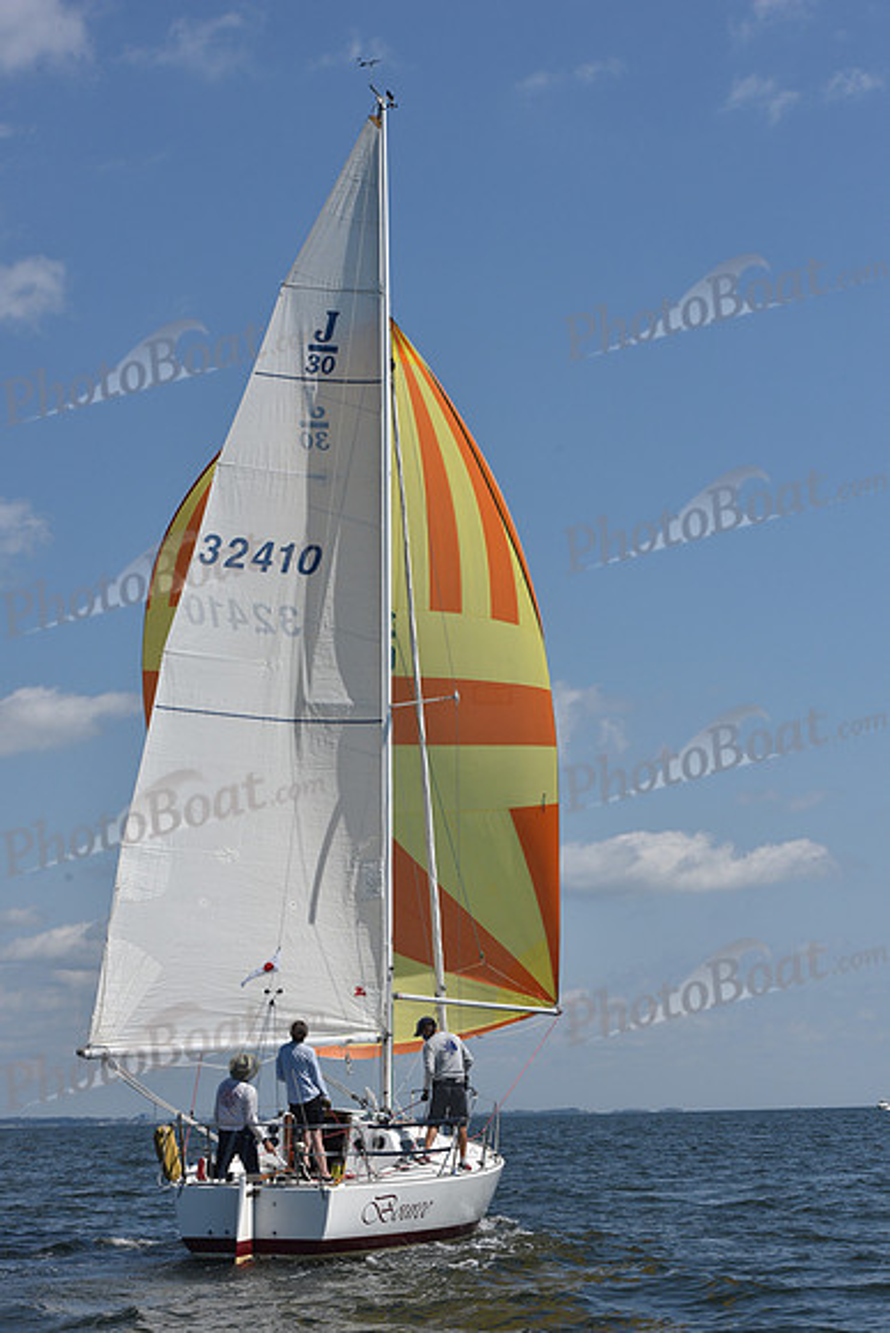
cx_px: 445
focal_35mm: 70
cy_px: 666
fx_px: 2594
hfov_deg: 19.5
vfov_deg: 28.8
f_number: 11
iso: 320
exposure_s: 1/1250
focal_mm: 70
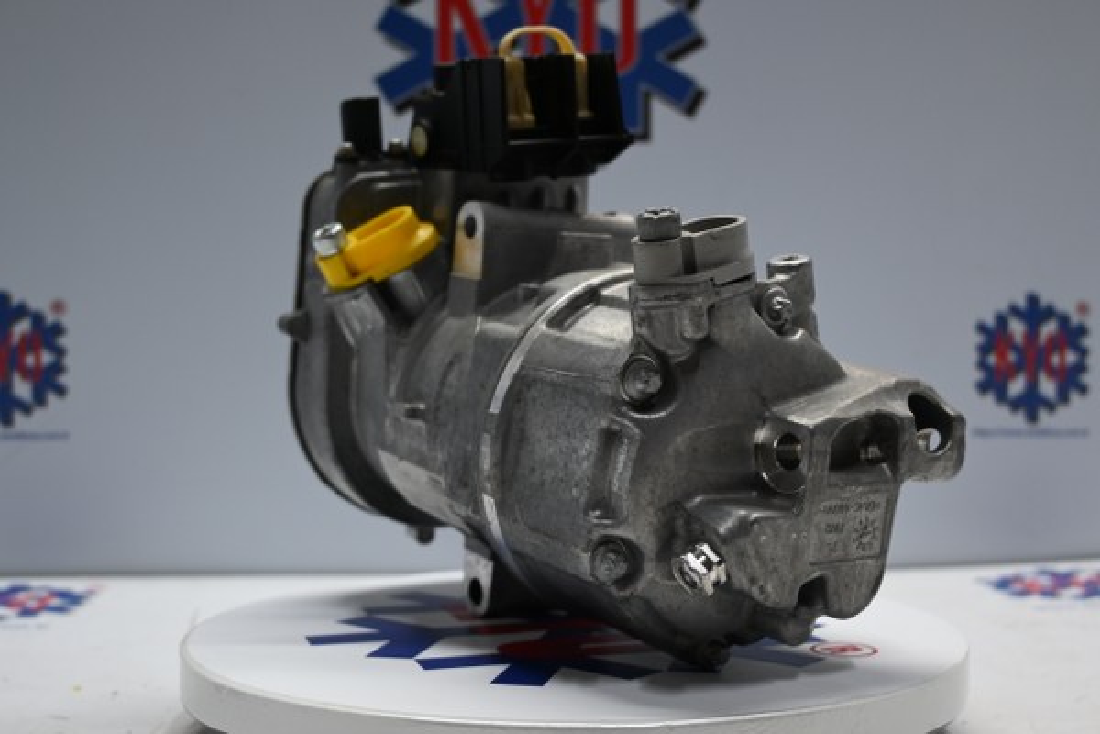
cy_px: 367
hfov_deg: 47.2
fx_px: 1260
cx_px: 550
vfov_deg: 32.4
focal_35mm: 41
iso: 320
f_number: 4.5
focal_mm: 27.5
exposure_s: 1/40
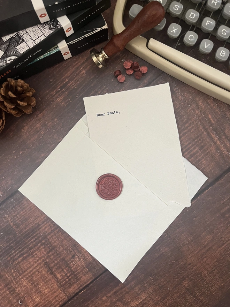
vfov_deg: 67.3
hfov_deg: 53.1
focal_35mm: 26
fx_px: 230
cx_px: 115
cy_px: 154
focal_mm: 5.1
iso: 200
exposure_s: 1/60
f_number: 1.6
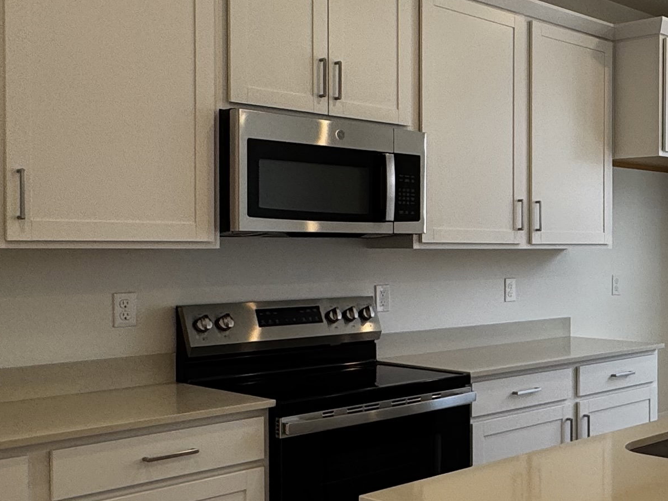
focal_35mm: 47
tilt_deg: -0.7
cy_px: 266
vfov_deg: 30.9
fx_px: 907
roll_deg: -0.8
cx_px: 705
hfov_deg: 35.5
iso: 40
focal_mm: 2.22
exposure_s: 1/162
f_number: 2.2
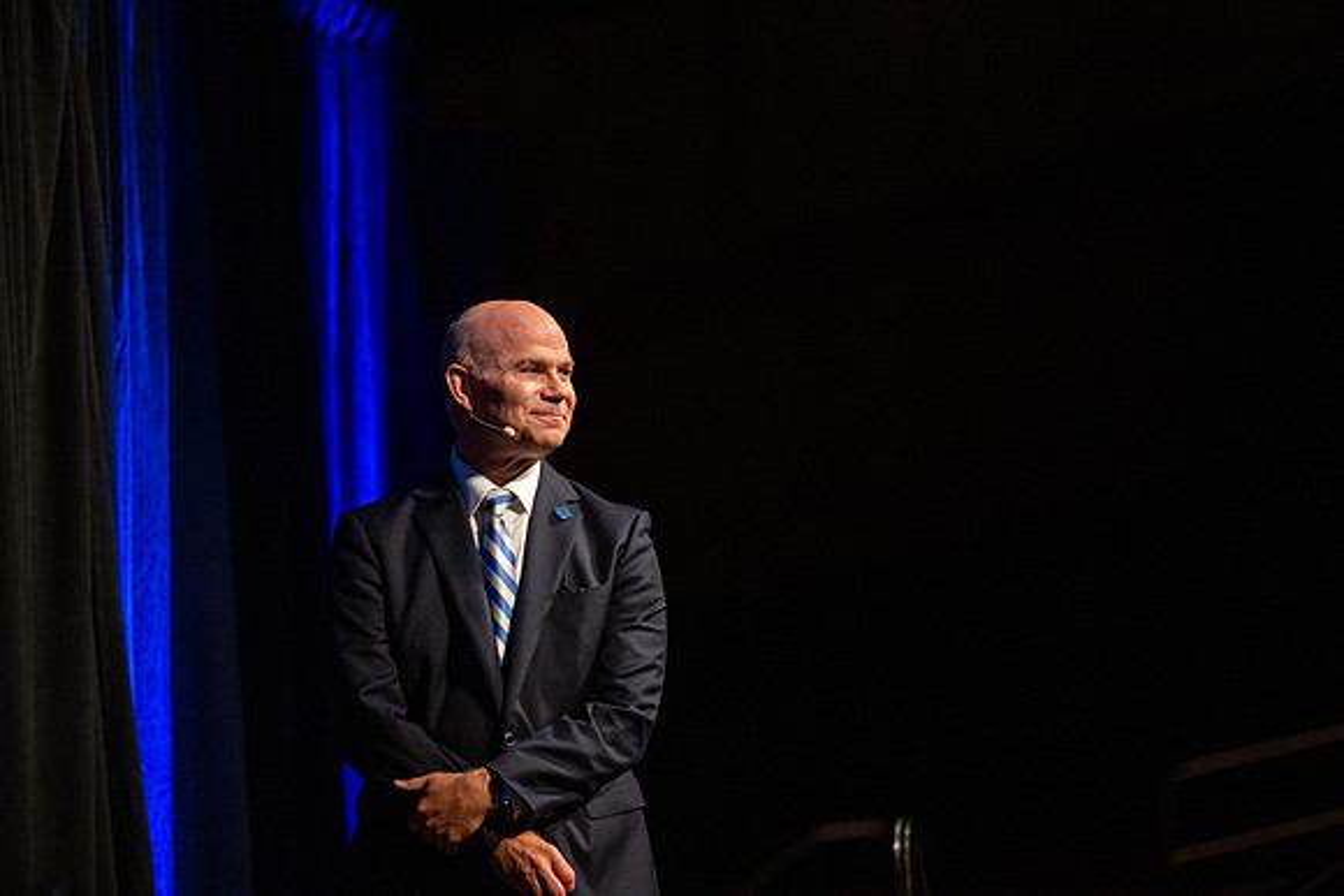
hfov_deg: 10.3
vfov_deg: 6.9
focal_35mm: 200
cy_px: 448
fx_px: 7468
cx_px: 672
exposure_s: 1/320
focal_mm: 200
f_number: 2.8
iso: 2000
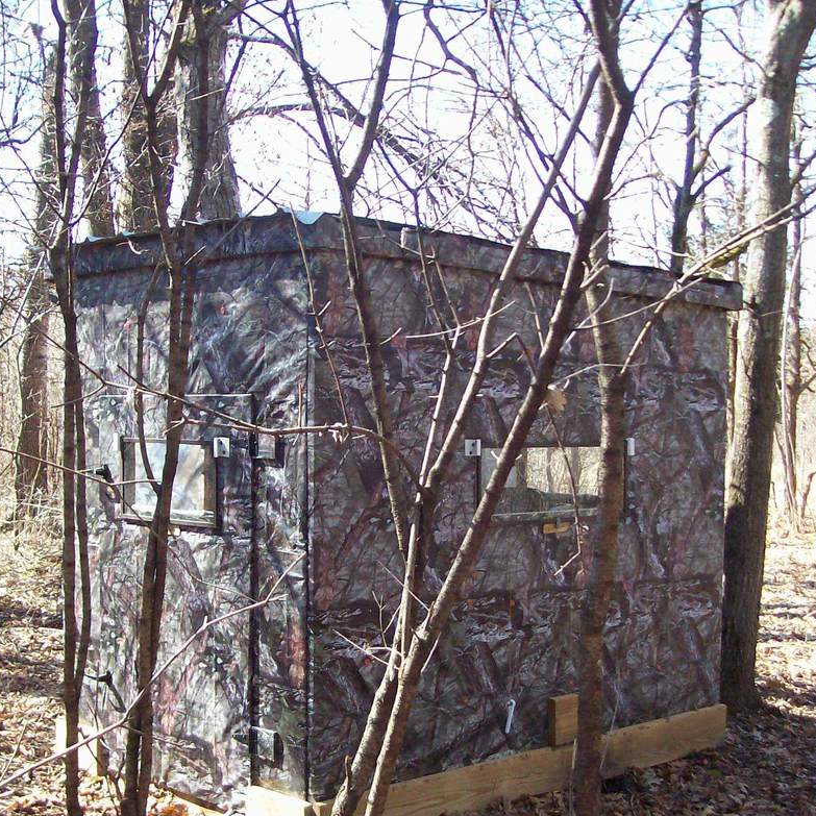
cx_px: 406
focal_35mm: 52
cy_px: 400
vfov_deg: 32.8
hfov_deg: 32.8
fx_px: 1387
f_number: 2.7
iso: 80
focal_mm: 6
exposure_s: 1/222
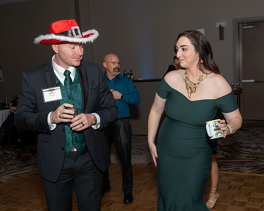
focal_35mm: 44
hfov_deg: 42.0
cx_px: 157
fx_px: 342
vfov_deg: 34.2
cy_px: 115
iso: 400
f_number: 6.3
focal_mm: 20
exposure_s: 1/250
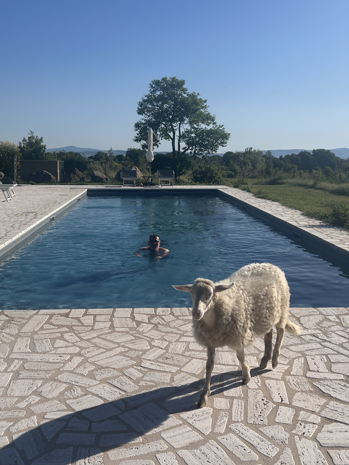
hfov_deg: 53.1
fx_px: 350
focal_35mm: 26
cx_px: 174
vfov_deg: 67.3
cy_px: 232
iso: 50
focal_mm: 5.7
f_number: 1.5
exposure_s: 1/8696
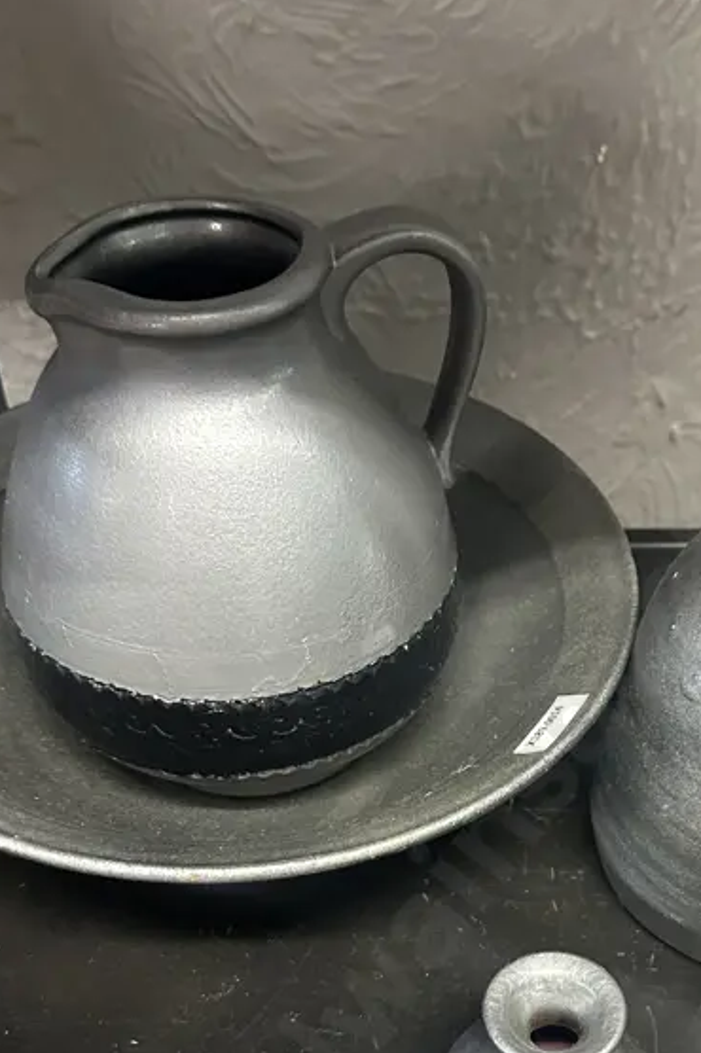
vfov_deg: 41.4
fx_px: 1345
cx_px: 525
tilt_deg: -46.0
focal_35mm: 46
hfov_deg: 28.8
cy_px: 799
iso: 640
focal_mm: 6.86
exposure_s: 1/50
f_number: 1.78
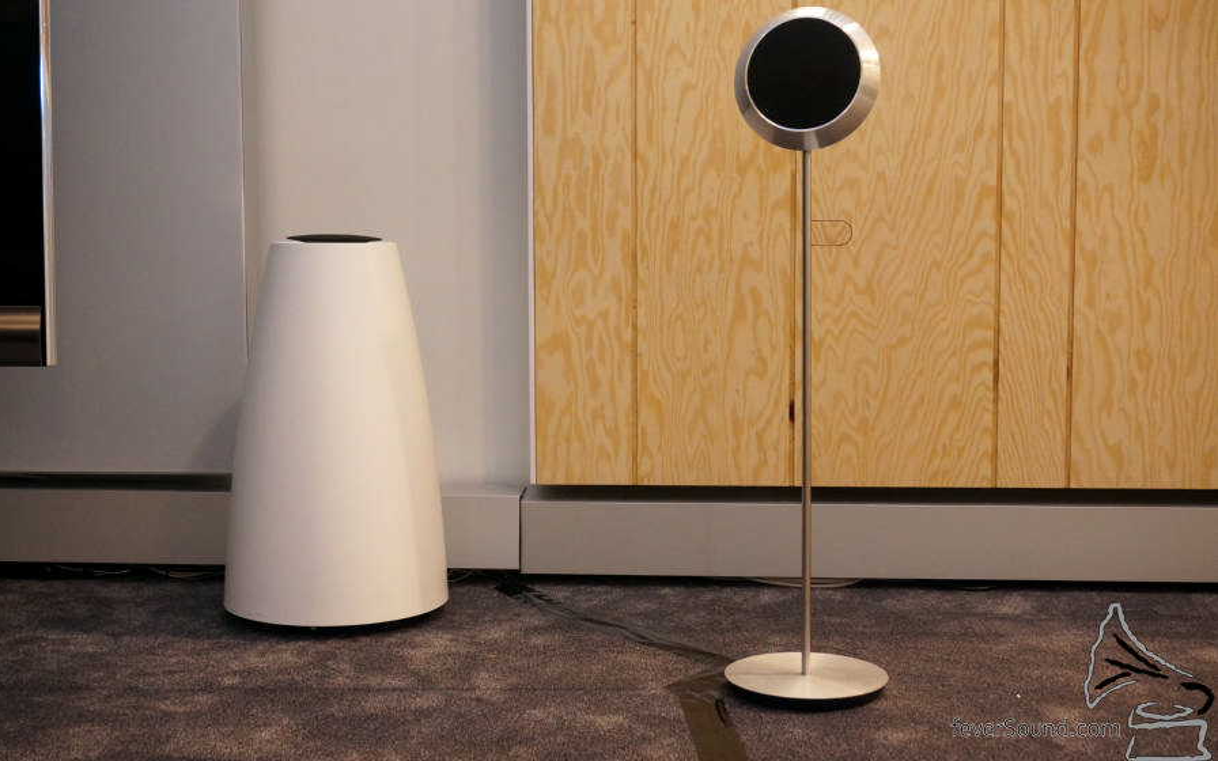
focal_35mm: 46
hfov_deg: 43.5
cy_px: 363
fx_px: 1527
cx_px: 608
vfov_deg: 28.0
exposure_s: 1/60
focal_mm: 30
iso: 1600
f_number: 5.6
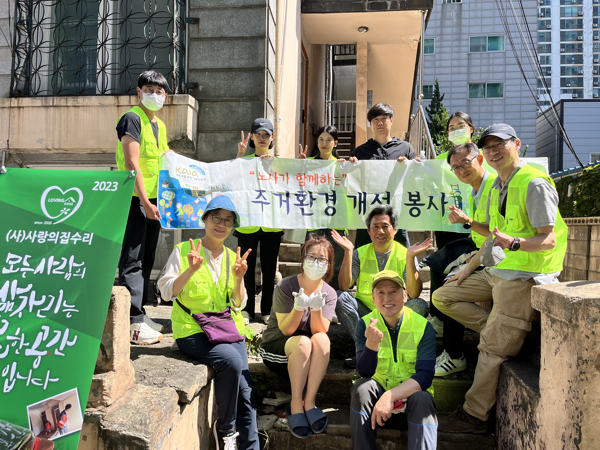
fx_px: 451
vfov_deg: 53.1
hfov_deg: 67.3
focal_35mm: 26
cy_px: 225
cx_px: 300
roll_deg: -1.7
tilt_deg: -0.1
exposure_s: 1/1802
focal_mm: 5.1
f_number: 1.6
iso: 50
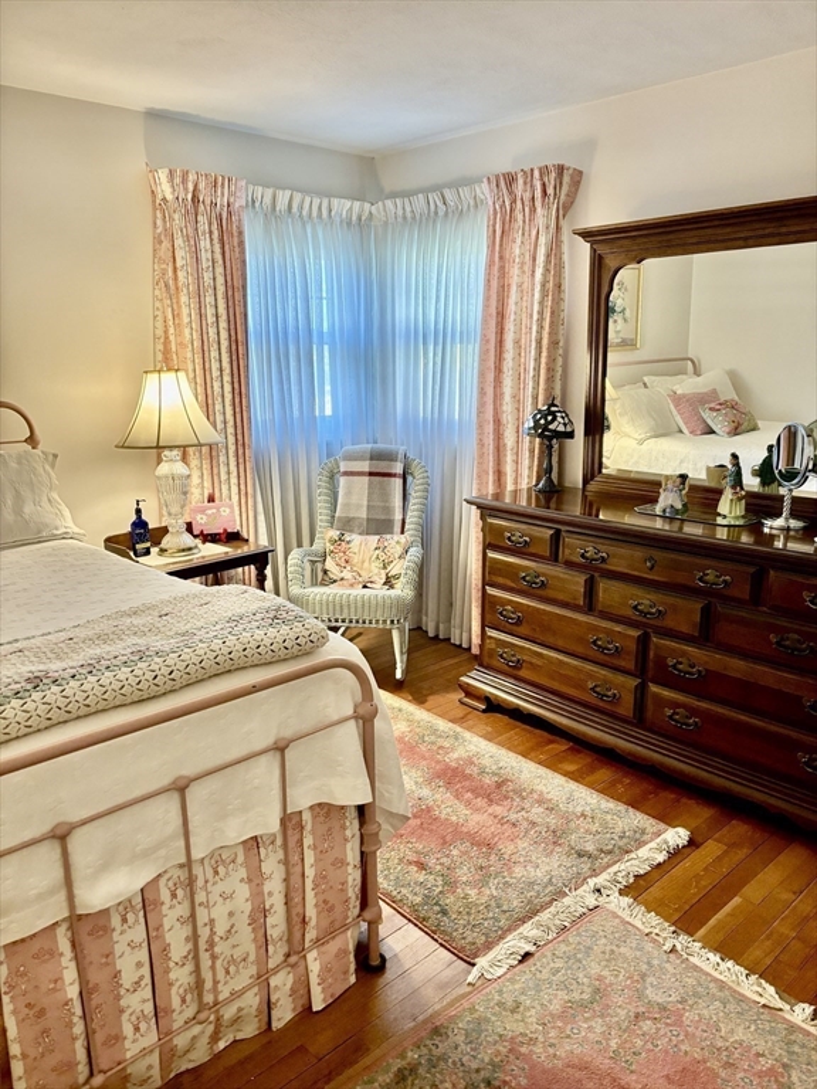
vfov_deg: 67.3
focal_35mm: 26
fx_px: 818
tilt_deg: -12.9
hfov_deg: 53.1
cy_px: 544
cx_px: 408
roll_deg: -0.1
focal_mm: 5.96
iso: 200
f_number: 1.6
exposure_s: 1/60
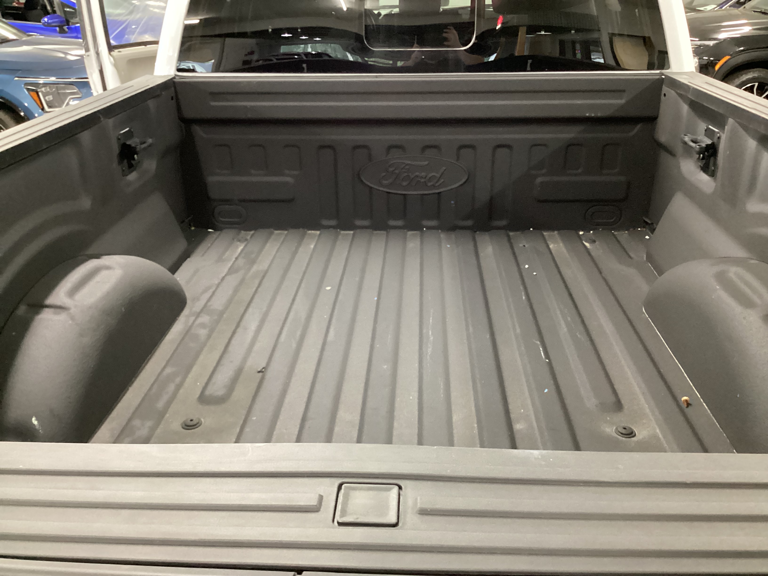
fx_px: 688
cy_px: 288
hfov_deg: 58.4
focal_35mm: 31
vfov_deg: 45.4
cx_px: 384
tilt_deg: -27.3
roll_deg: +0.0
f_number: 2.4
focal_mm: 3.3
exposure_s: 1/25
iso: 640
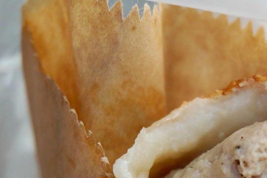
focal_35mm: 136
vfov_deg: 10.0
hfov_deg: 14.8
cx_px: 278
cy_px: 154
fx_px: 1008
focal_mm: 42
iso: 400
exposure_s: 1/160
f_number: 5.6
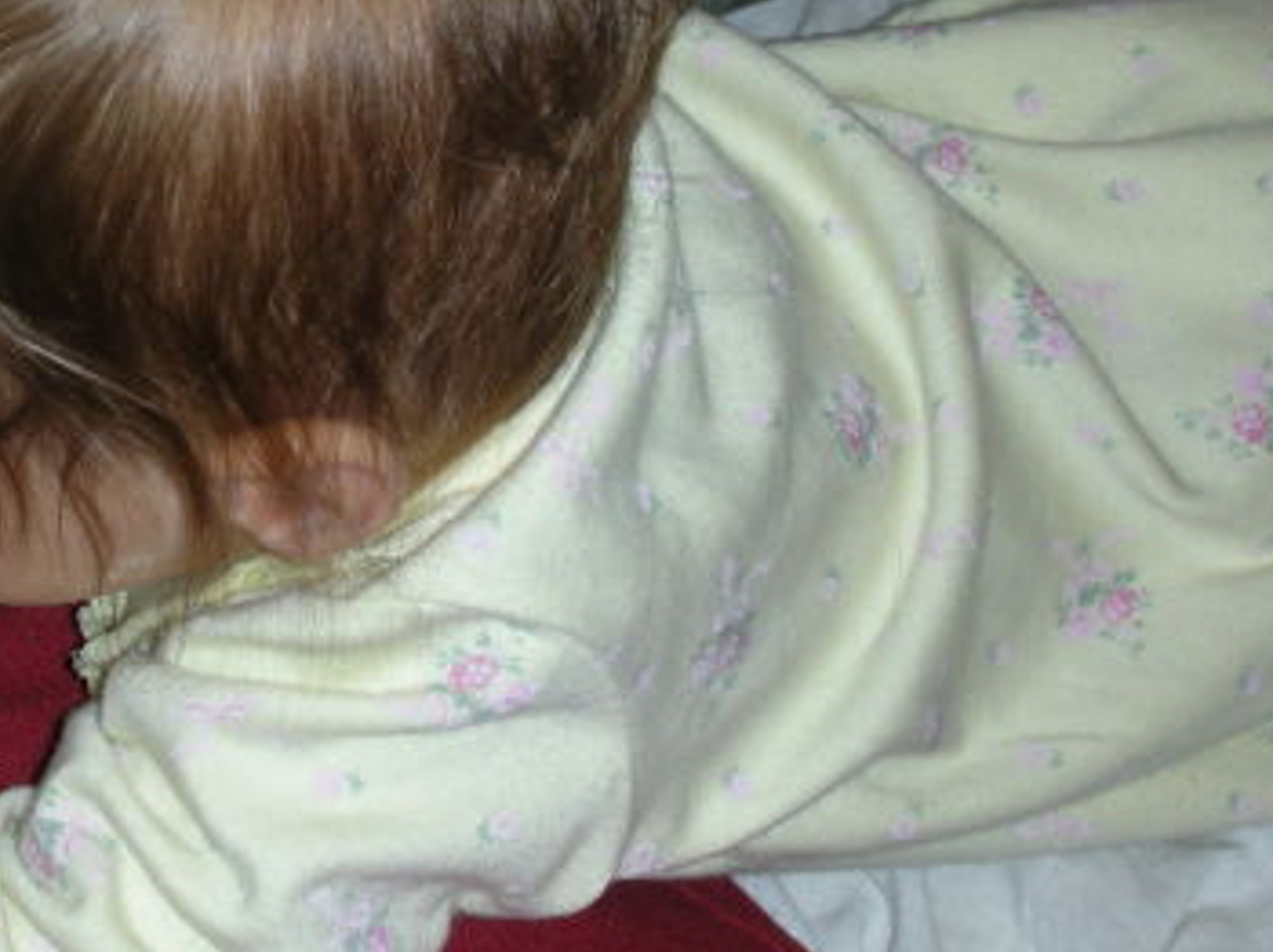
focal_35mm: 93
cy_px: 291
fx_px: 3418
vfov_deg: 15.8
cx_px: 133
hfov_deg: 20.7
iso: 50
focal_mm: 7.7
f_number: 3.2
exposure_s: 1/60
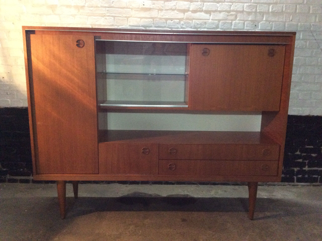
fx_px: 297
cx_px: 161
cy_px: 120
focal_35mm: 32
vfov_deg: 44.1
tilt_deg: -10.7
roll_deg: -1.4
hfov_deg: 56.9
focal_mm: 3.3
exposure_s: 1/17
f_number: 2.4
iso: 400
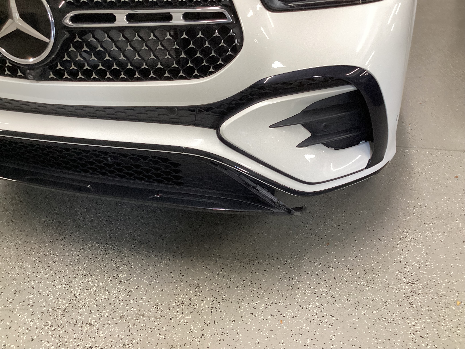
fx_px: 416
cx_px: 232
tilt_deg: -33.5
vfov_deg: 45.4
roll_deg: +2.2
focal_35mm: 31
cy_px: 174
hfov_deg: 58.4
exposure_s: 1/60
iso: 200
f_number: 2.4
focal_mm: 3.3
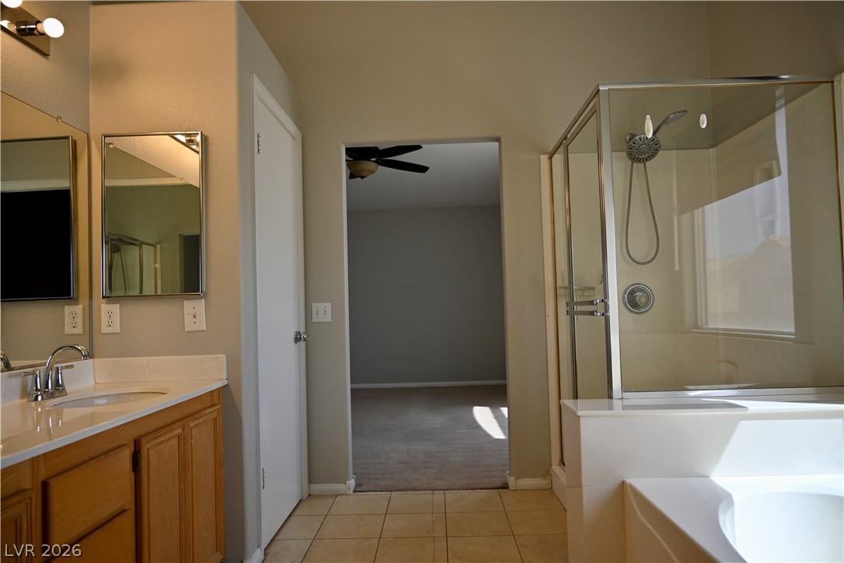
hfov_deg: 73.7
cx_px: 422
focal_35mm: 24
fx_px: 563
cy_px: 282
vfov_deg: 53.1
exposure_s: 1/250
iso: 220
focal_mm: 24
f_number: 4
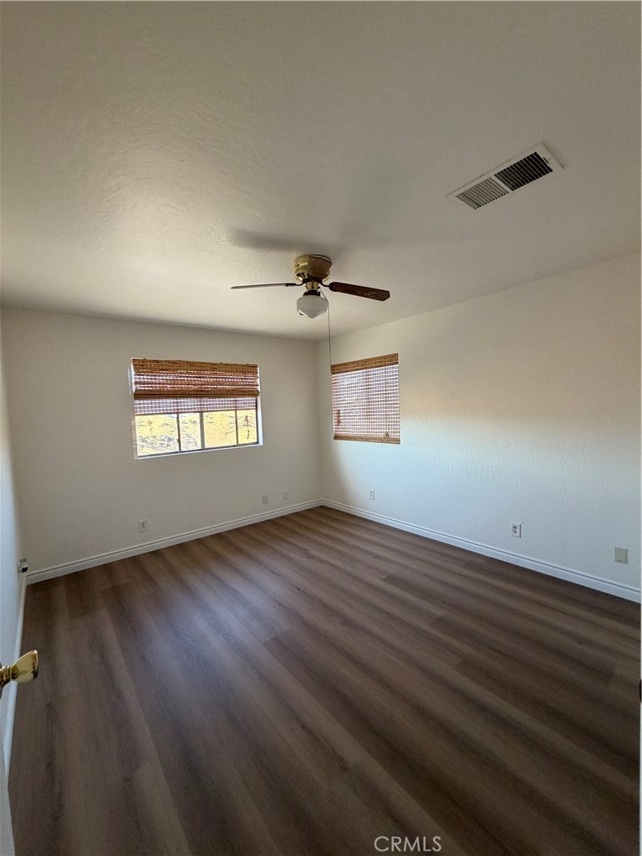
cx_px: 321
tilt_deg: -2.6
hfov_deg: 85.7
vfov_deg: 102.1
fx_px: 346
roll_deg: +2.3
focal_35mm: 14
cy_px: 428
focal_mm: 2.22
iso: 200
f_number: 2.2
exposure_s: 1/60
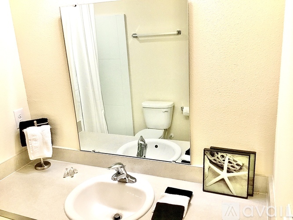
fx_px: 262
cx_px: 146
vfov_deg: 45.4
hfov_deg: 58.4
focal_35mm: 31
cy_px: 110
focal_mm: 3.3
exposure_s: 1/30
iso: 50
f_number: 2.4
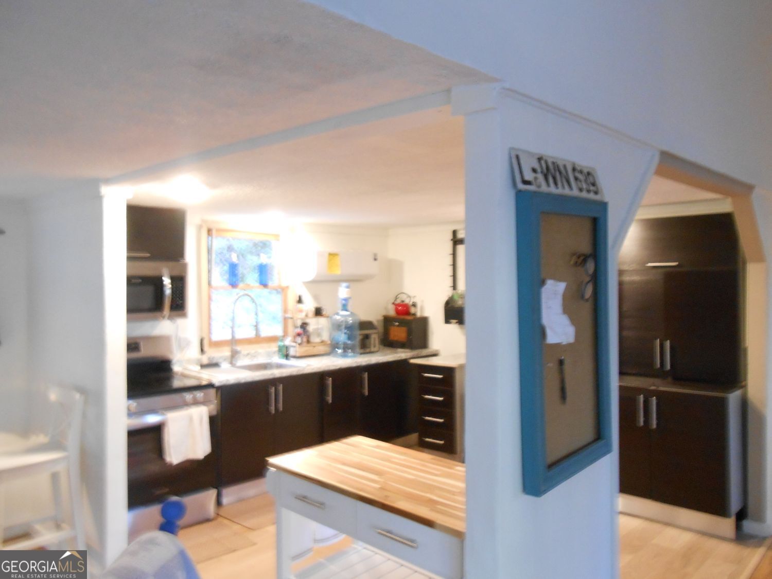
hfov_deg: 67.3
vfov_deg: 53.1
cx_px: 386
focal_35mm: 26
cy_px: 290
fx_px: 580
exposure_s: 1/8
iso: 400
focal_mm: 4.6
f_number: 3.5
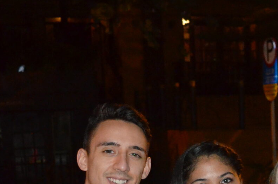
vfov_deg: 13.4
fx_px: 748
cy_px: 265
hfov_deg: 20.2
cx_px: 300
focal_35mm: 97
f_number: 3.8
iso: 3200
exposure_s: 1/60
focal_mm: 20
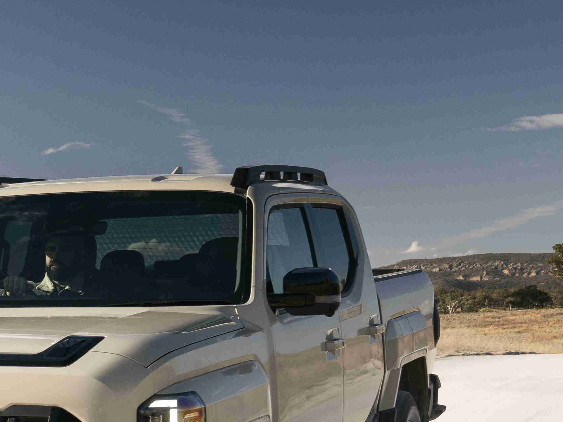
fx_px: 1708
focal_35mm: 105
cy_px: 339
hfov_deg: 17.7
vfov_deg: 14.0
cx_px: -134
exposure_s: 1/20
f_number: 6.3
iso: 320
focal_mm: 30
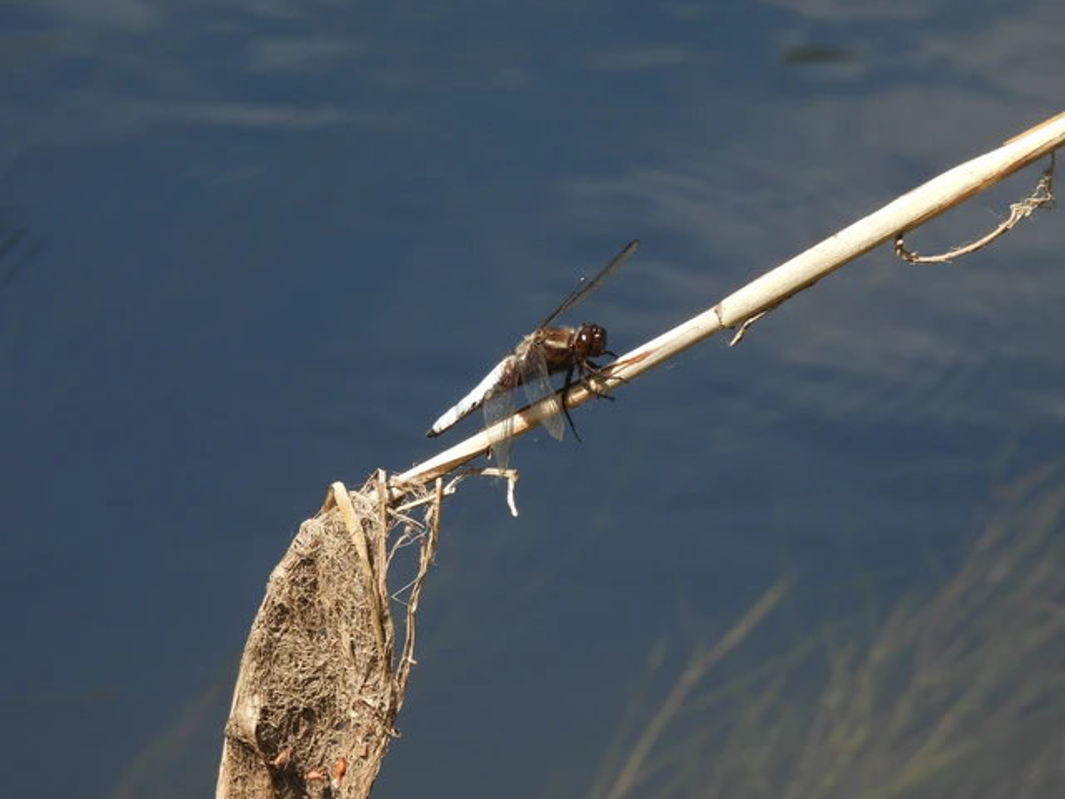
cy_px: 400
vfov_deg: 2.1
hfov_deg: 2.8
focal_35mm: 700
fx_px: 21536
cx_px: 532
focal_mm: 125
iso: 100
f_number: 6.3
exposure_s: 1/250
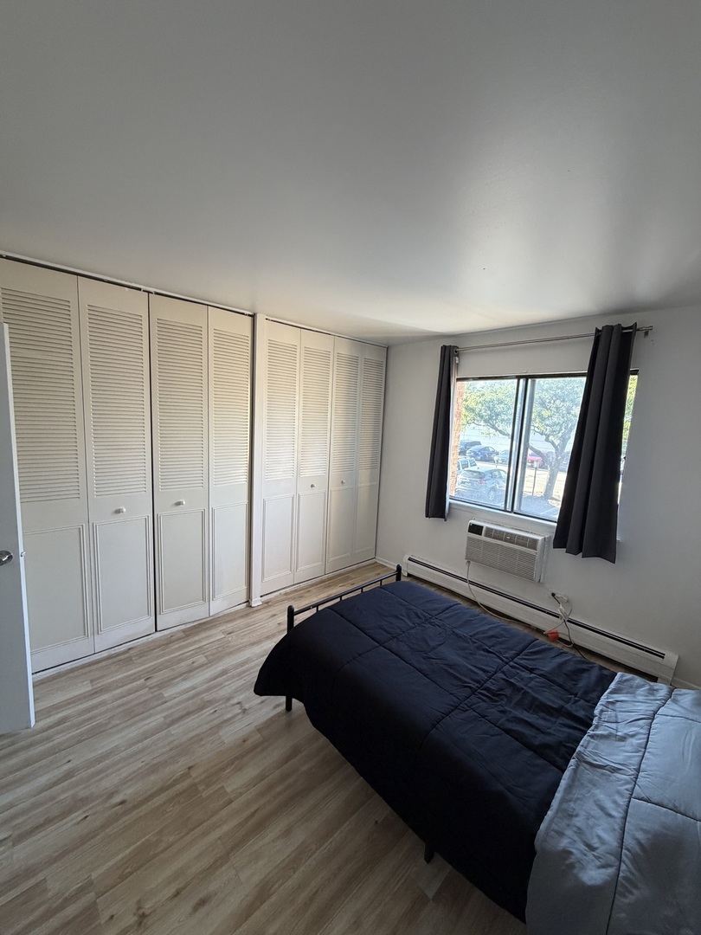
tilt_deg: -7.2
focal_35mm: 14
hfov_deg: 85.7
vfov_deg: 102.1
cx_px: 350
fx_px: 378
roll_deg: -2.6
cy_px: 468
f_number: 2.2
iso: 320
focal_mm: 2.22
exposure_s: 1/121
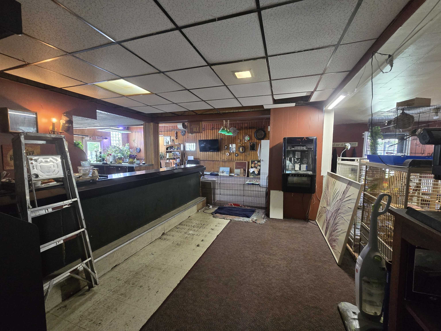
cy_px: 166
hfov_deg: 106.2
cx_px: 220
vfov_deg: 89.9
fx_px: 166
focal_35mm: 13
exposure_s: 1/60
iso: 640
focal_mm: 2.2
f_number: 2.2
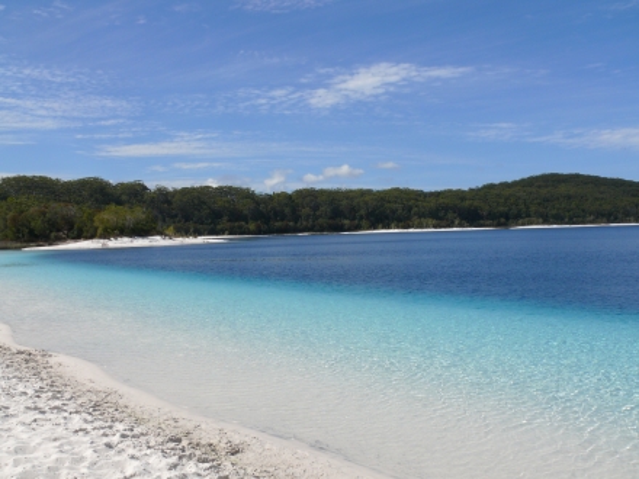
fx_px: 646
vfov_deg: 40.7
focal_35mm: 35
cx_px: 320
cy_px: 240
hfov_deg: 52.6
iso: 100
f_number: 7.1
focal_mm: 7.4
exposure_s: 1/500
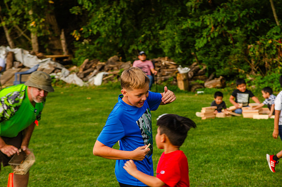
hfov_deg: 13.1
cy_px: 94
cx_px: 141
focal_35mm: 158
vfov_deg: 8.7
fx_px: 1231
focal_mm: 105
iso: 200
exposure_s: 1/200
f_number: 7.1
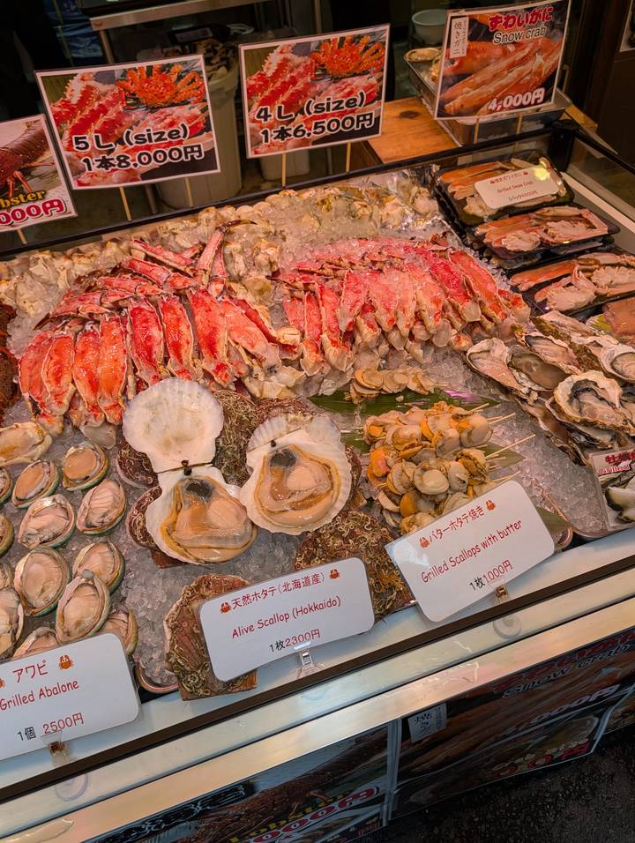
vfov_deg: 71.5
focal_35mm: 24
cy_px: 422
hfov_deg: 56.9
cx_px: 318
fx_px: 585
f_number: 1.68
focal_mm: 6.9
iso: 21
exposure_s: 1/116
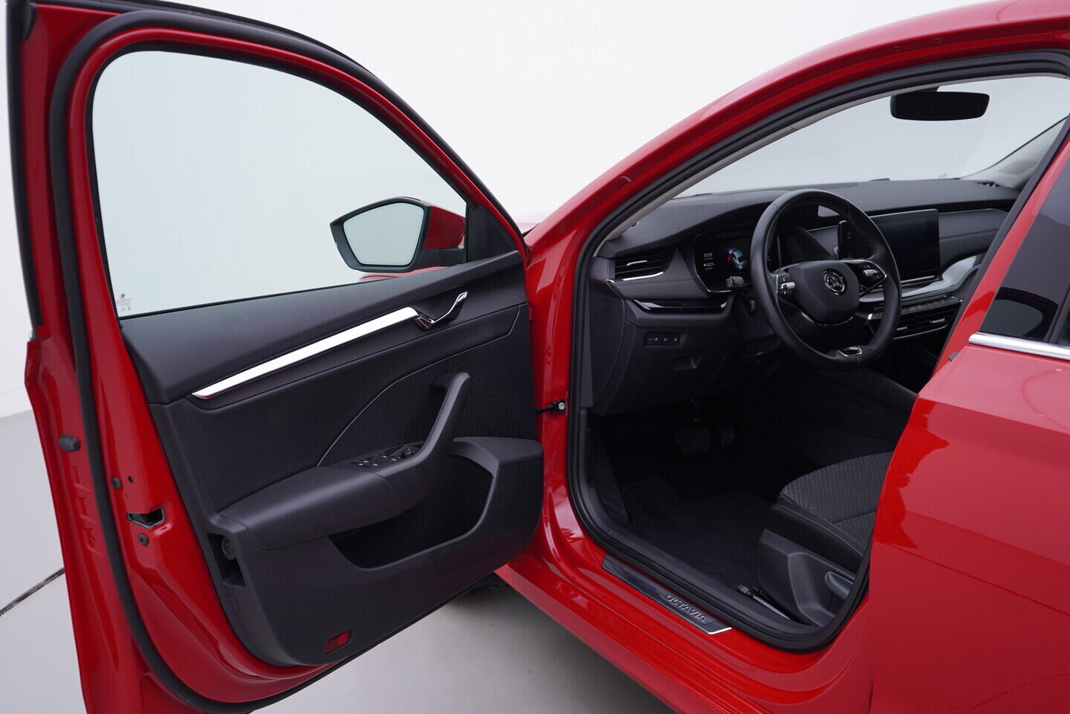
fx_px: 1070
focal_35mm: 36
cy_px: 357
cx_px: 535
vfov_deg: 36.9
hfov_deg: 53.1
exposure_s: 1/60
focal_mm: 24
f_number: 3.5
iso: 125
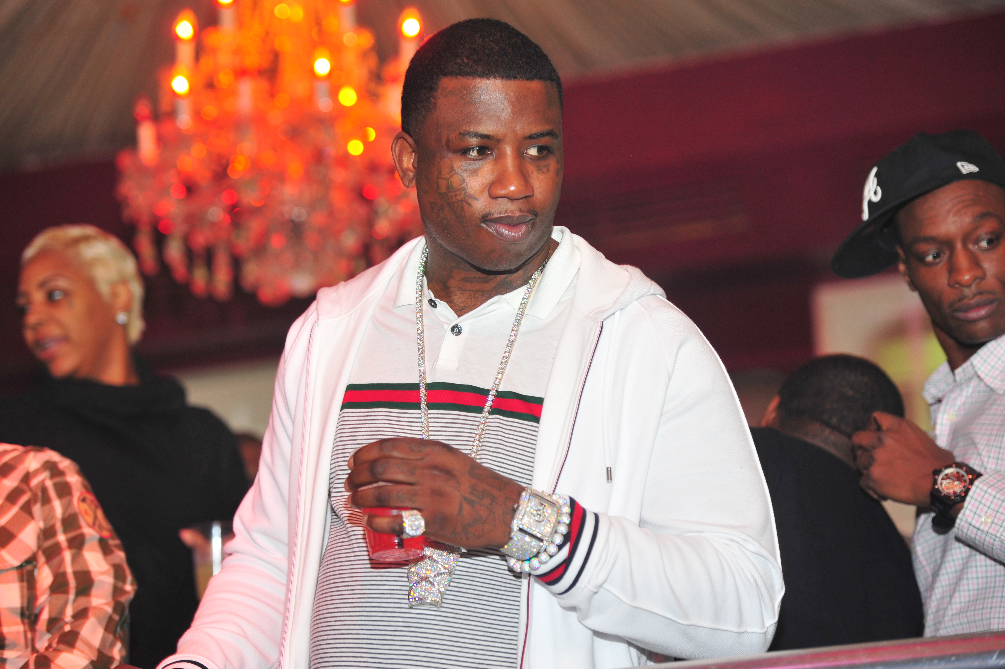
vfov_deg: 12.4
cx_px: 502
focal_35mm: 110
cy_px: 334
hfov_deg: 18.6
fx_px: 3069
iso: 800
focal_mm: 110
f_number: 3.2
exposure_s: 1/30
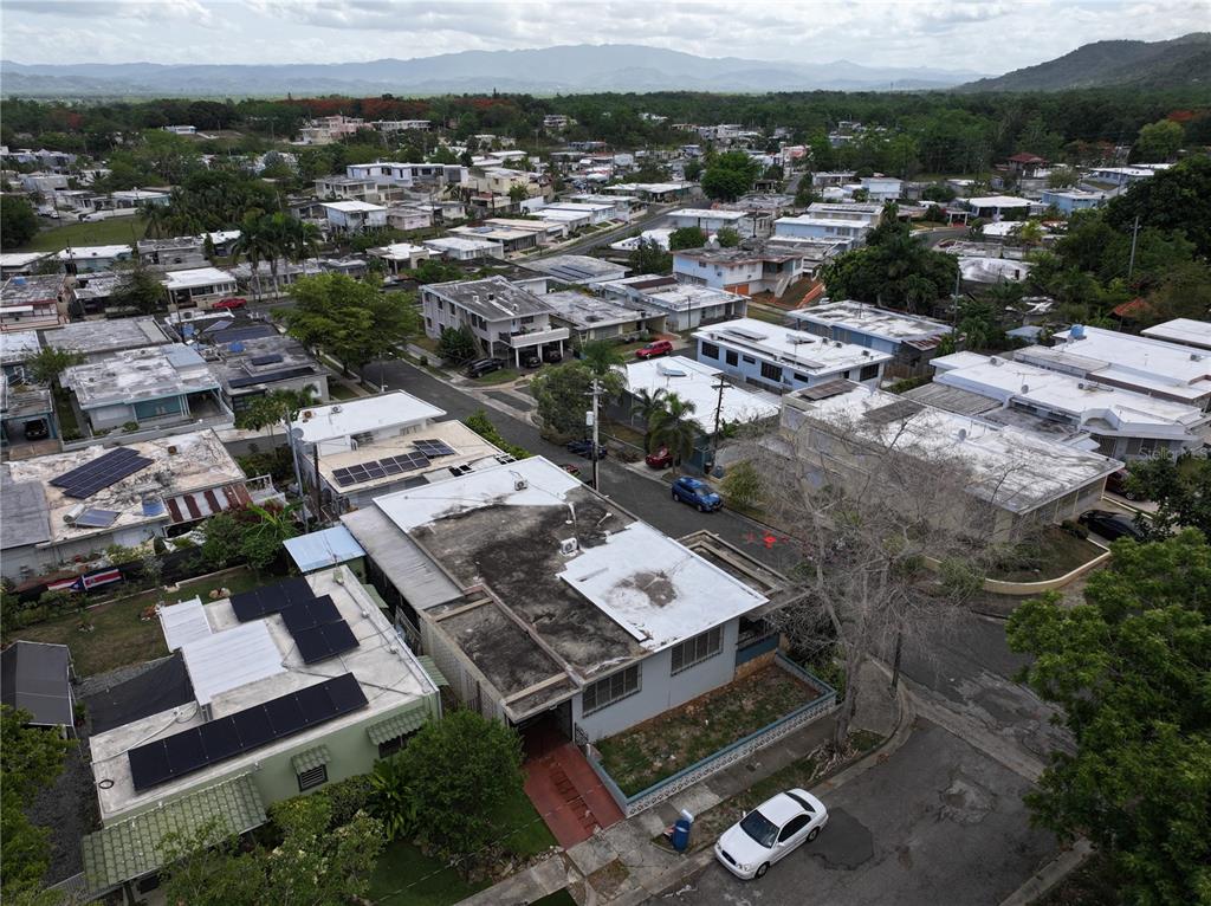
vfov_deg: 56.7
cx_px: 606
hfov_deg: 71.6
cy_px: 453
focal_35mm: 24
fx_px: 839
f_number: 2.8
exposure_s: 1/20
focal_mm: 12.29
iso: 130
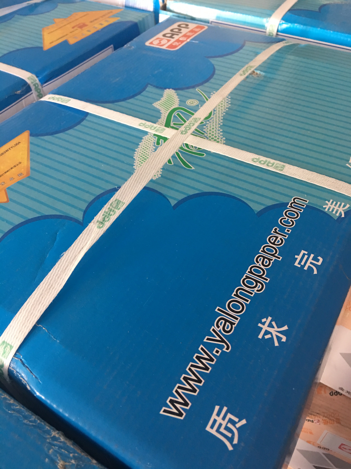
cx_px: 176
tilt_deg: -47.4
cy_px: 234
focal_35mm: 29
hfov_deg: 48.2
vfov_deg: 61.7
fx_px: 392
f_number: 2.2
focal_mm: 4.15
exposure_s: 1/17
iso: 80
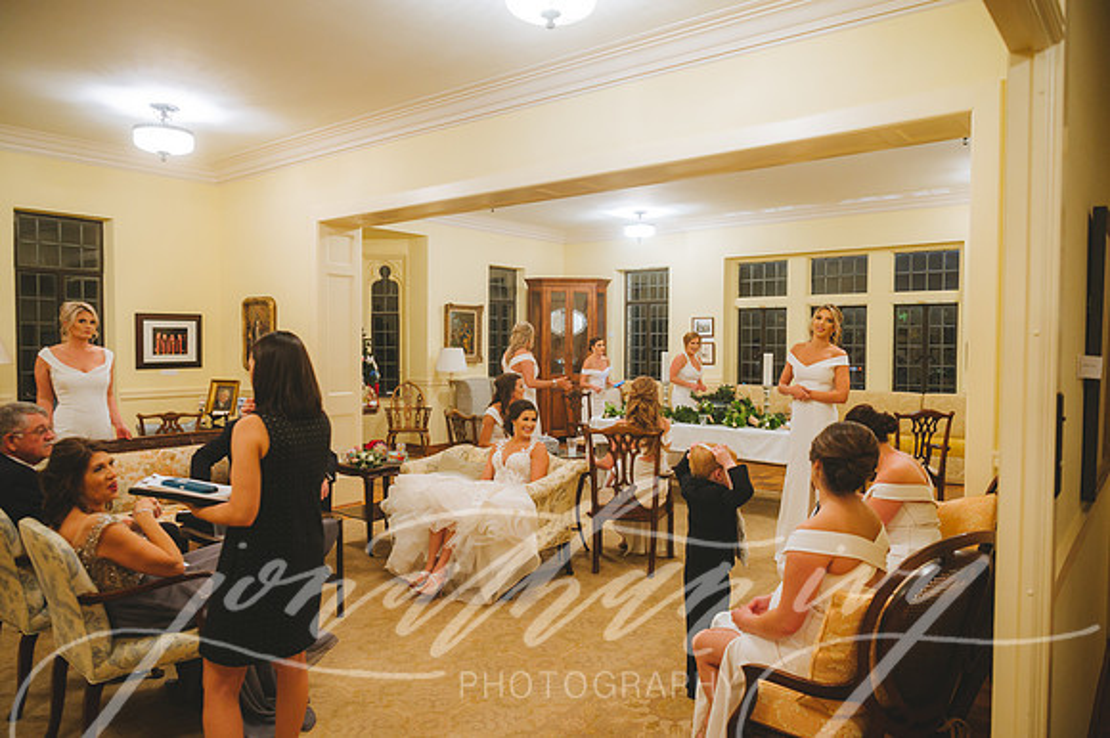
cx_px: 555
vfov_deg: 53.1
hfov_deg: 73.8
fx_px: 740
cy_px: 369
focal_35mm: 24
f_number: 3.5
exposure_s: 1/50
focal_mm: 24
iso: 2000
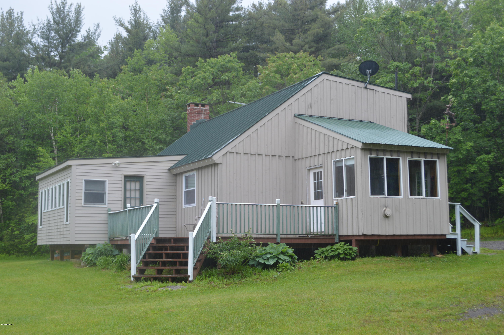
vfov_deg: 28.0
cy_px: 168
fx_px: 671
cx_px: 252
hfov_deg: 41.1
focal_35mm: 48
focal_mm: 32
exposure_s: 1/125
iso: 140
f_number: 5.6
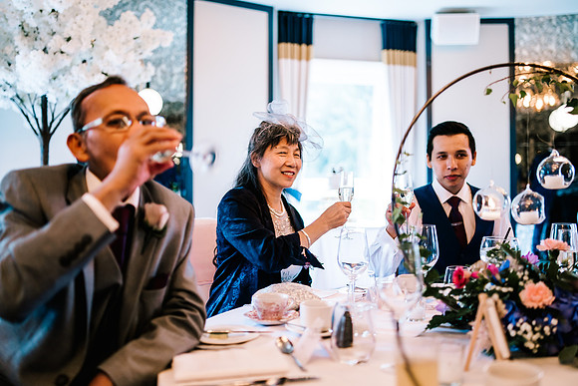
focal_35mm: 36
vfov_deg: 37.4
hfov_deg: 53.7
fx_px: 570
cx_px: 289
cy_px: 193
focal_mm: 35
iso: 400
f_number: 1.4
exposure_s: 1/250
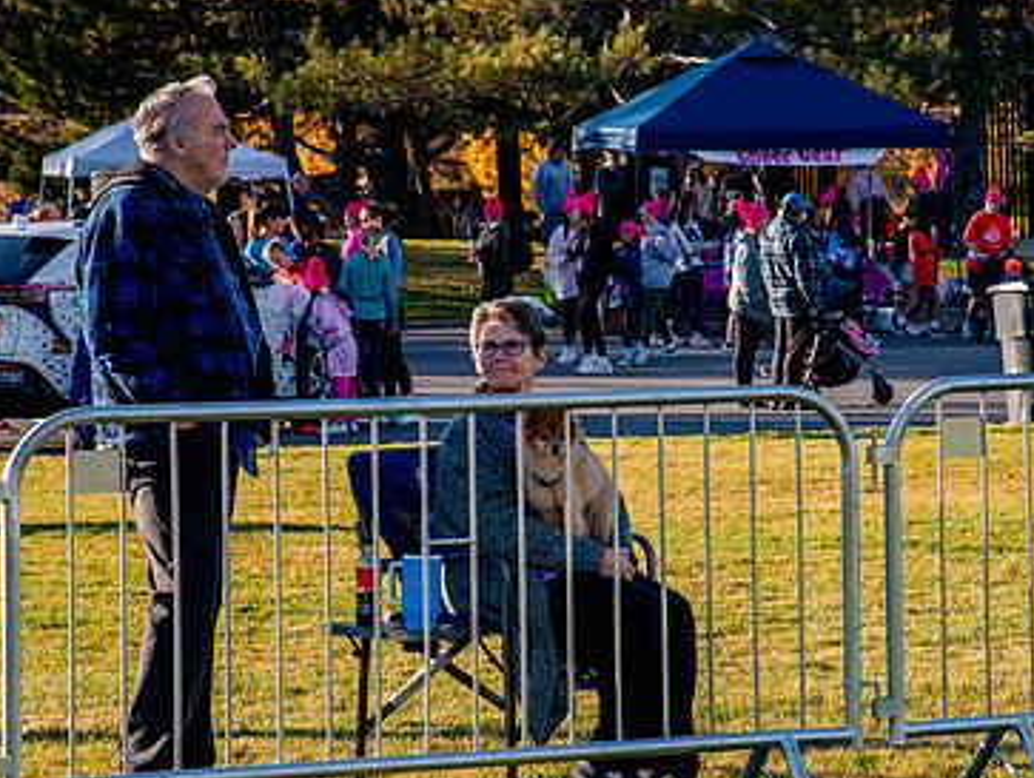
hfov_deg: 10.7
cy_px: 425
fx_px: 5502
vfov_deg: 8.1
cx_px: 709
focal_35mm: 184
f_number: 10
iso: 800
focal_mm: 120
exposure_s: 1/1000
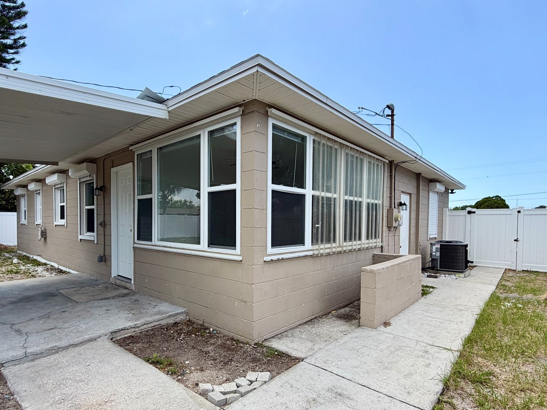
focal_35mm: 19
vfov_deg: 68.4
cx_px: 262
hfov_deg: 84.6
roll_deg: -0.2
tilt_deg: -1.3
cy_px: 229
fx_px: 300
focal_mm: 2.22
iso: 40
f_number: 2.2
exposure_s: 1/770
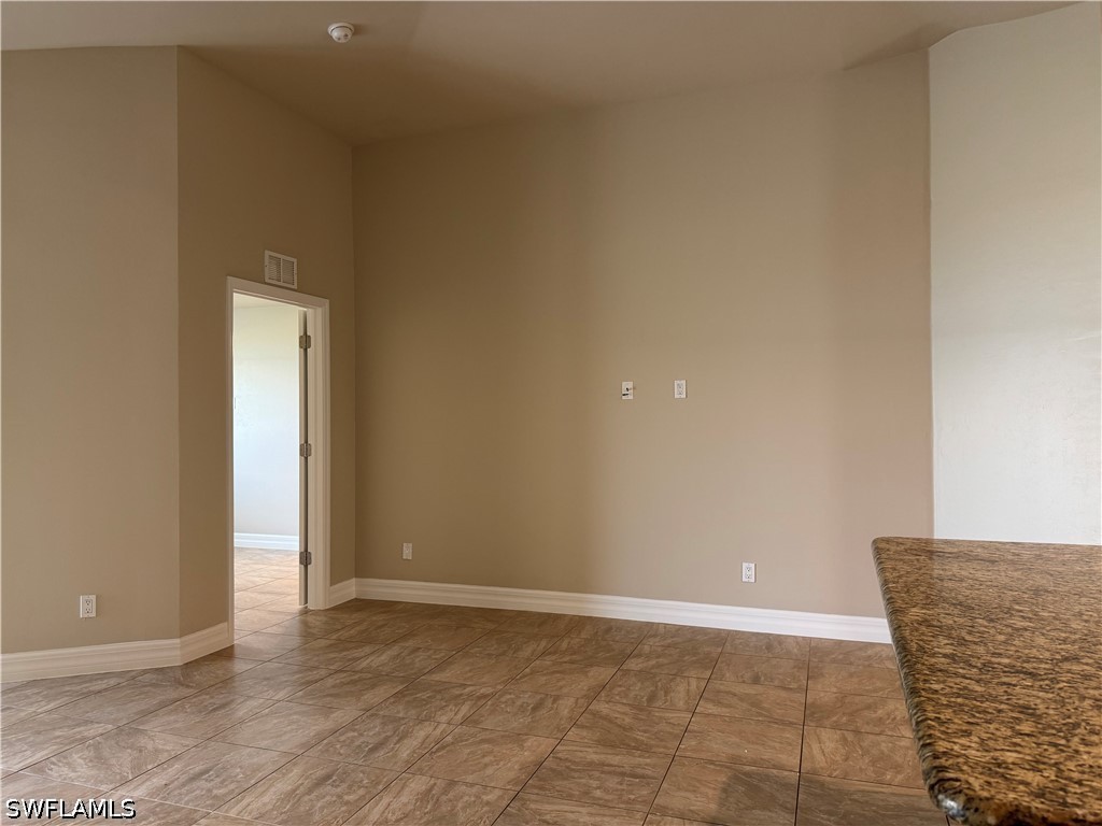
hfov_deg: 71.6
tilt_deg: -0.4
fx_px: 764
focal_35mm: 24
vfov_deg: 56.8
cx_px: 551
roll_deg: -0.1
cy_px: 413
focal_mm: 6.76
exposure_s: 1/60
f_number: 1.78
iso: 200
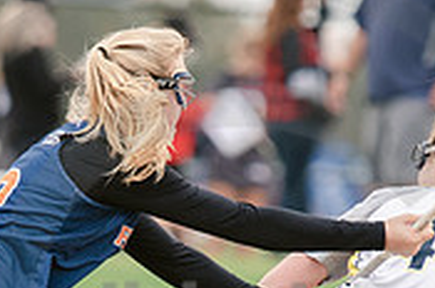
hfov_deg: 1.6
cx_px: 140
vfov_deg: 1.1
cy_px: 417
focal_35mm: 1266
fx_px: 15269
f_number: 2.8
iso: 280
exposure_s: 1/1250
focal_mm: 200
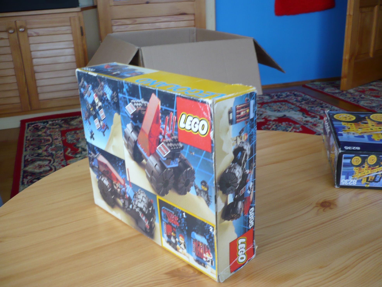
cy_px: 144
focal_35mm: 35
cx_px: 191
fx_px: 386
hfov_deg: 52.6
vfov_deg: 40.7
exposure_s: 1/20
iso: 100
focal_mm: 5.8
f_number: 2.8
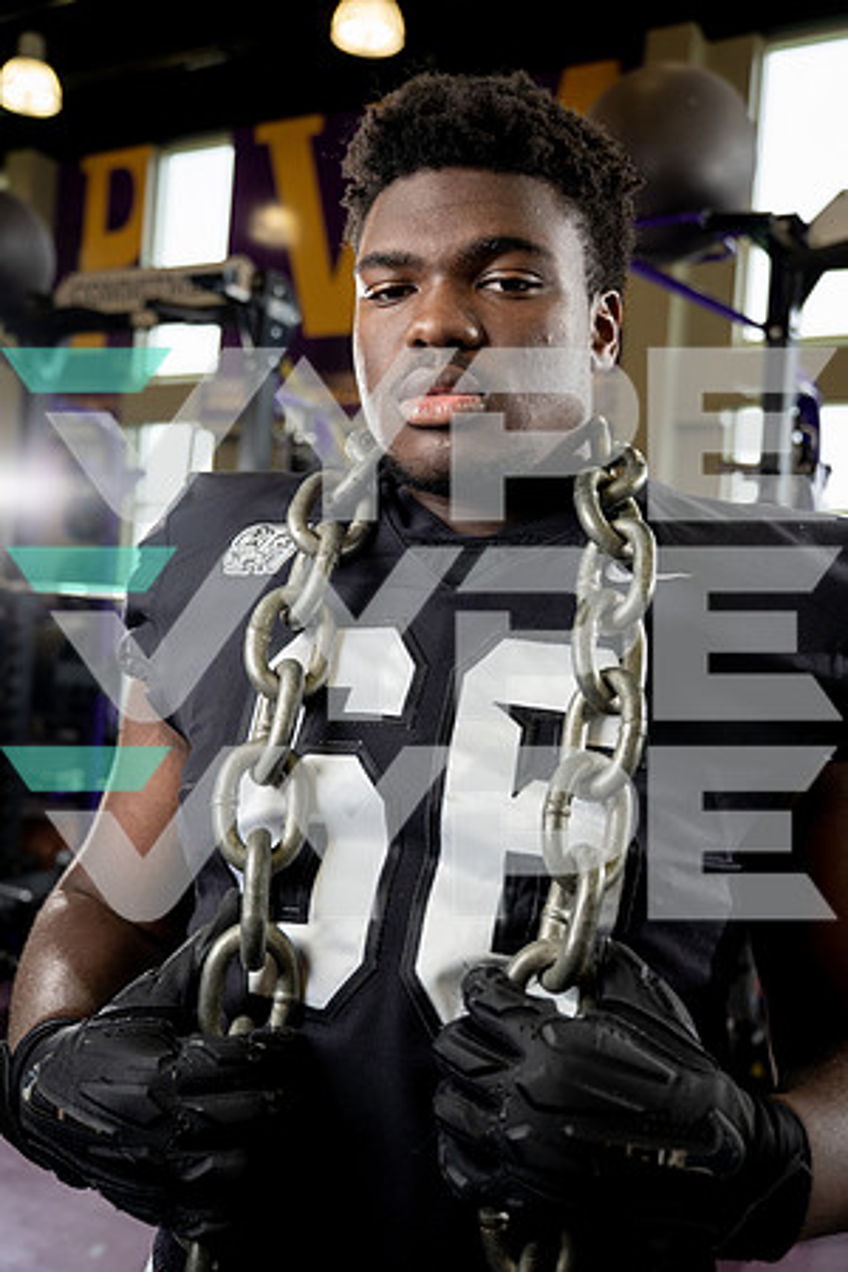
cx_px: 424
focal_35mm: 34
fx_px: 1201
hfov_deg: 38.9
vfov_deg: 55.8
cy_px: 636
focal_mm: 34
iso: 640
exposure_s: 1/250
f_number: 4
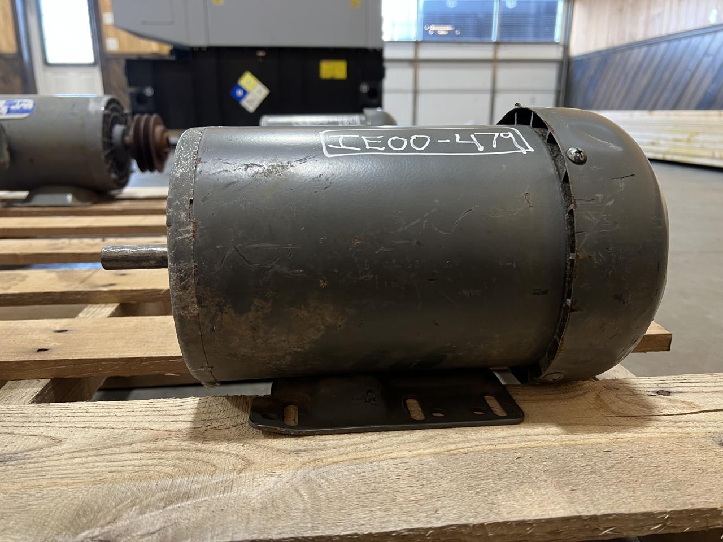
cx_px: 362
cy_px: 271
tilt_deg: -17.4
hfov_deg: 67.3
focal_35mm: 26
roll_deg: -0.9
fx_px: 543
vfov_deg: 53.1
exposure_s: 1/60
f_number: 1.5
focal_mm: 5.7
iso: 125
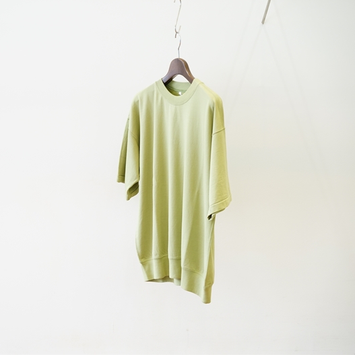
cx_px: 101
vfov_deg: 24.3
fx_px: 824
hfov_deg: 24.1
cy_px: 176
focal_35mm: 71
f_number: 4
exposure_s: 1/60
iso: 640
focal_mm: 55
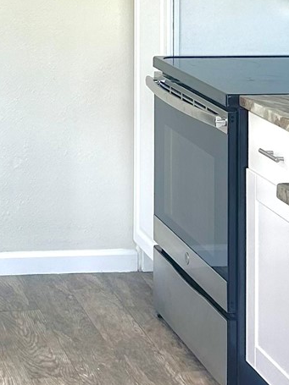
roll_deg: +0.4
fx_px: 1303
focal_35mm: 117
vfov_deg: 15.9
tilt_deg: -0.4
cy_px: -126
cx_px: -45
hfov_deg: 12.4
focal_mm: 5.7
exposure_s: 1/121
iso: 50
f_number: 1.5
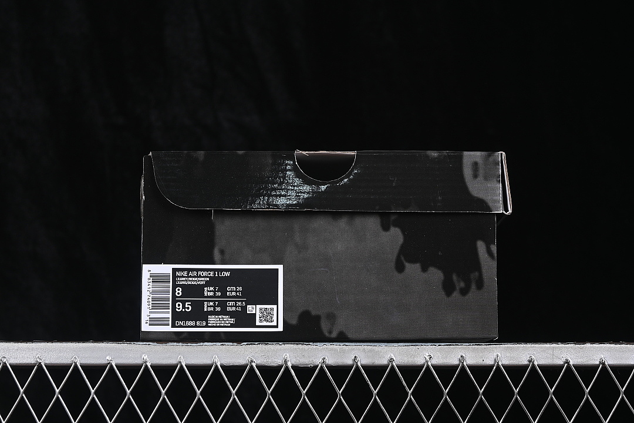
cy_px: 212
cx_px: 317
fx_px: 1321
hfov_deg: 27.0
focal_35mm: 75
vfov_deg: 18.2
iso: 160
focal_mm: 50
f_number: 6.3
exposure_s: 1/60
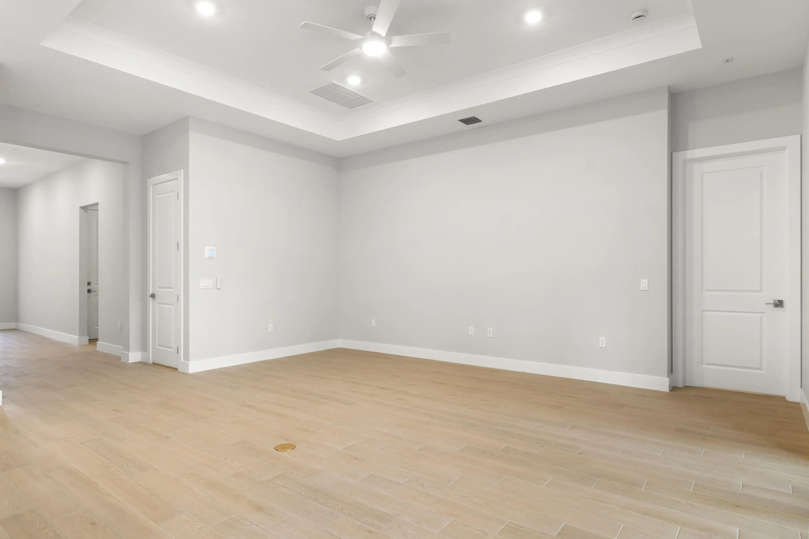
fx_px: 438
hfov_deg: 85.4
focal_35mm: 20
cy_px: 270
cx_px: 404
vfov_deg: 63.2
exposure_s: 1/2
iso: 100
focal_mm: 13
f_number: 8
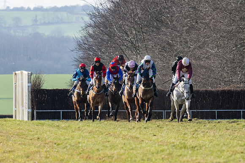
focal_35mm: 619
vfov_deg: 2.2
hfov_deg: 3.3
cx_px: 179
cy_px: 118
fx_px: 4211
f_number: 5
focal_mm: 200
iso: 400
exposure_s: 1/1600
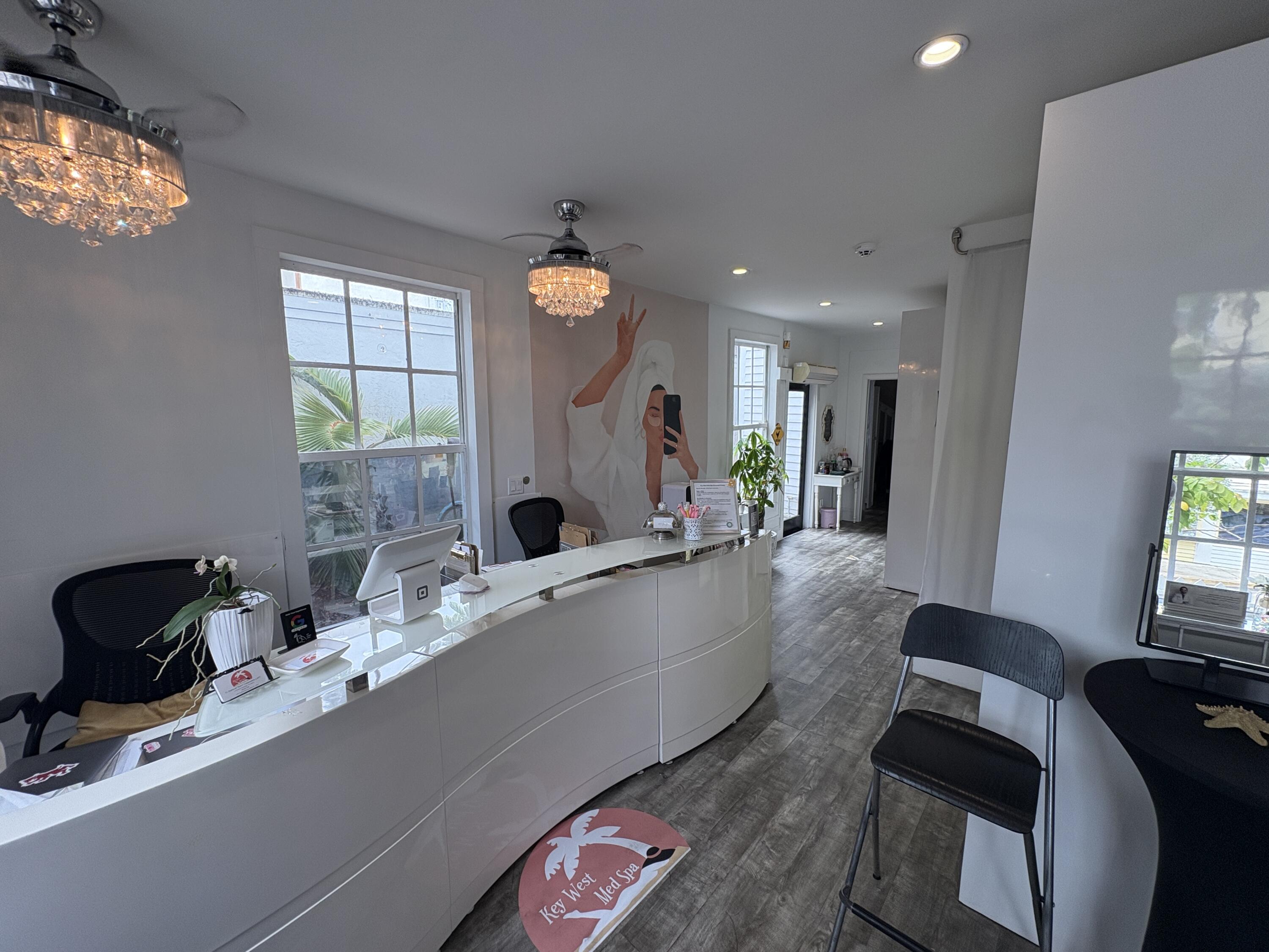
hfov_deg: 102.1
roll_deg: +0.2
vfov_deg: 85.7
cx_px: 634
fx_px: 513
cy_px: 476
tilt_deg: -7.7
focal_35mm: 14
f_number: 2.2
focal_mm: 2.22
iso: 64
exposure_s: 1/131
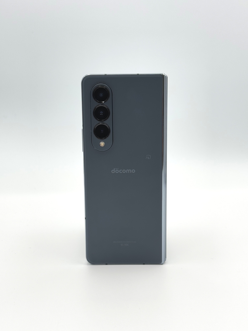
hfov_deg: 30.3
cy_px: 166
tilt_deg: -9.6
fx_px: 459
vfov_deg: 39.7
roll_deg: +0.1
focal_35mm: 48
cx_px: 124
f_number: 1.78
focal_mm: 6.76
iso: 64
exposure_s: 1/278
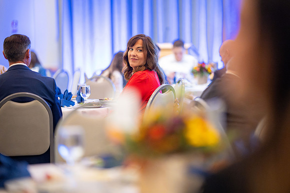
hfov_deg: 19.5
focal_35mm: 105
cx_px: 145
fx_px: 846
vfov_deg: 13.0
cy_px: 96
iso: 6400
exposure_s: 1/500
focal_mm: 105
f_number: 1.4
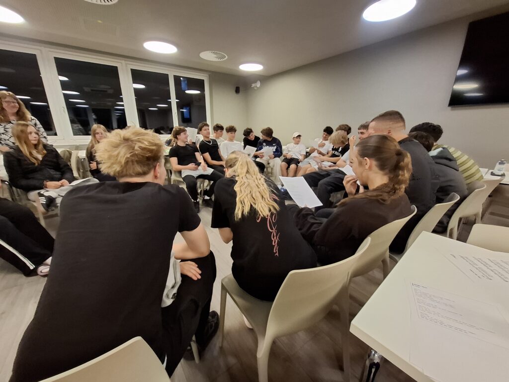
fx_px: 191
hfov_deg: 106.2
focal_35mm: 13
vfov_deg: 89.9
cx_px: 254
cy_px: 191
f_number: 2.2
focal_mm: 1.74
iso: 200
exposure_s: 1/33
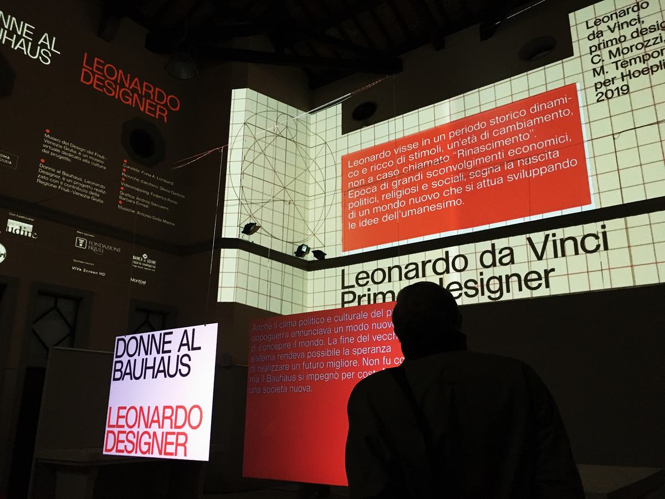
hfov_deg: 61.7
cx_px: 332
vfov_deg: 48.2
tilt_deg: +14.8
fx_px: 557
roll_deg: -1.3
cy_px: 250
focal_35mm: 29
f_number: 2.2
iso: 250
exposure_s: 1/17
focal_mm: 4.15
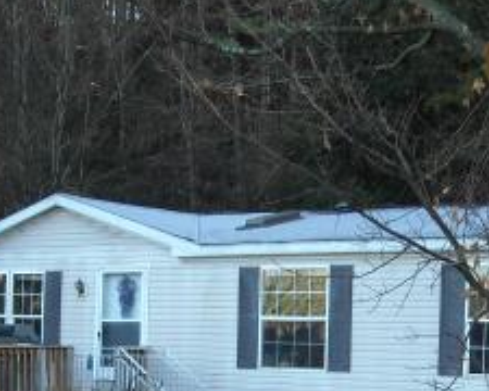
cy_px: 343
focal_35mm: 88
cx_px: 252
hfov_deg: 21.7
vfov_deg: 17.2
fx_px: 1274
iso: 64
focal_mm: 5.7
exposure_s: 1/84
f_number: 2.8
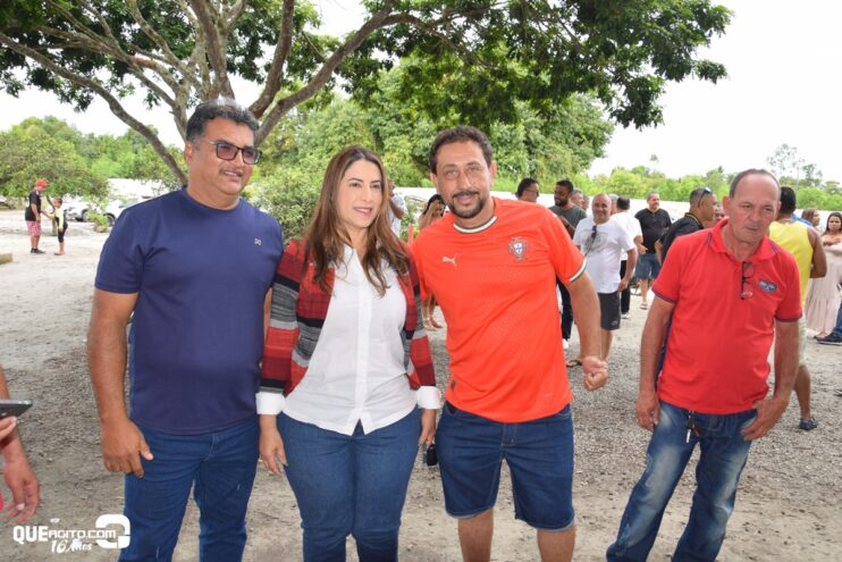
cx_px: 421
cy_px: 281
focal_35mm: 27
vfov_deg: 47.9
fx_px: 632
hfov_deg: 67.4
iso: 140
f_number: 5.6
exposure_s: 1/125
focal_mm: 18
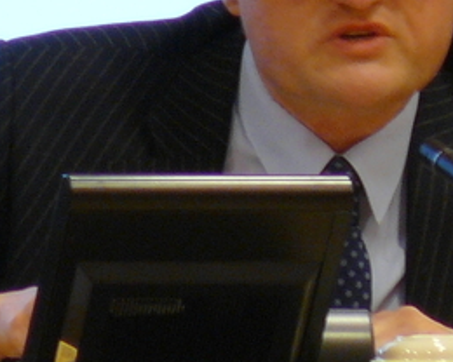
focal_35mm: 1525
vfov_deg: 1.0
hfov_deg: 1.3
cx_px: 260
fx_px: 20446
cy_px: 30
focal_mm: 56.3
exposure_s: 1/15
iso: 100
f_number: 3.3
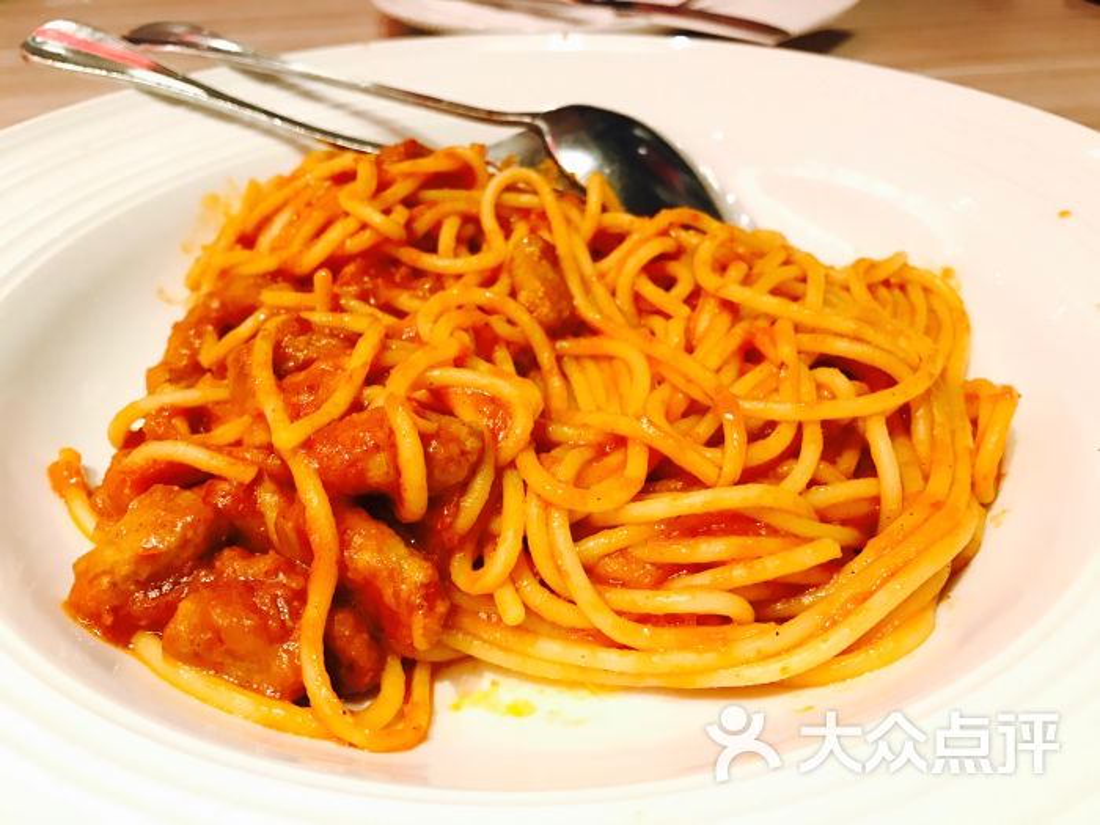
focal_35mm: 28
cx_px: 550
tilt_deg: -36.0
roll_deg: +1.2
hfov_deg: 63.4
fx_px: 890
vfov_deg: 49.7
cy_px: 412
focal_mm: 3.99
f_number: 1.8
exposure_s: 1/17
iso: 80
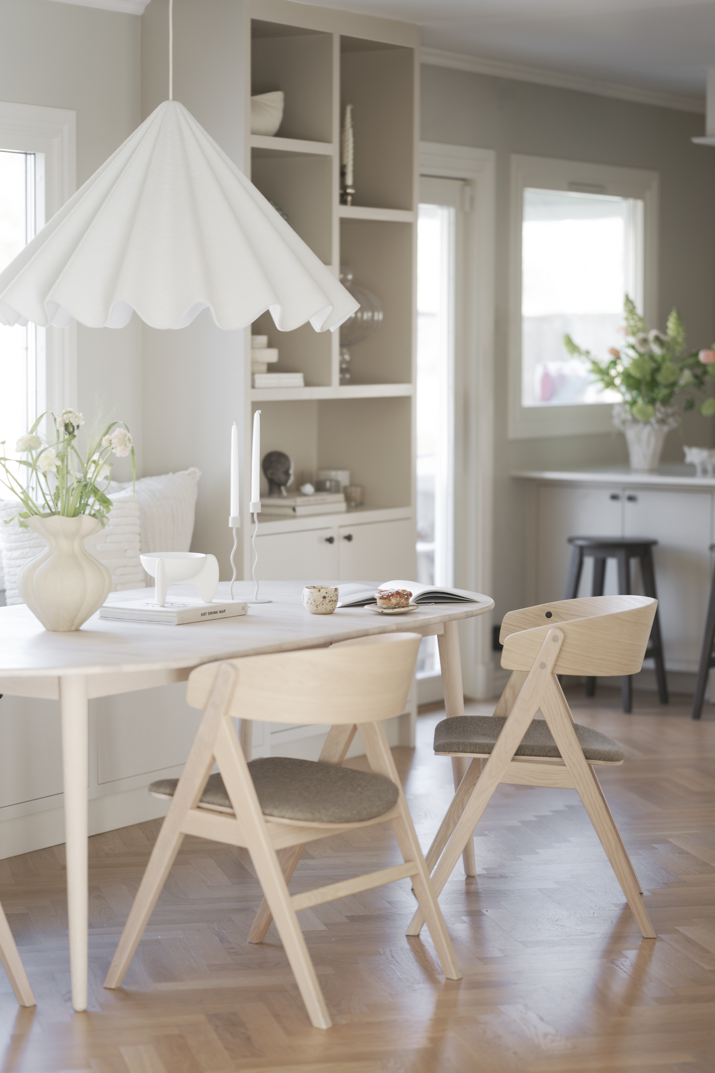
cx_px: 358
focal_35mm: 85
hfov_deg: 16.1
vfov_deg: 23.9
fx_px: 2532
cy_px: 536
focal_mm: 85
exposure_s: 1/80
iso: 100
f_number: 1.8
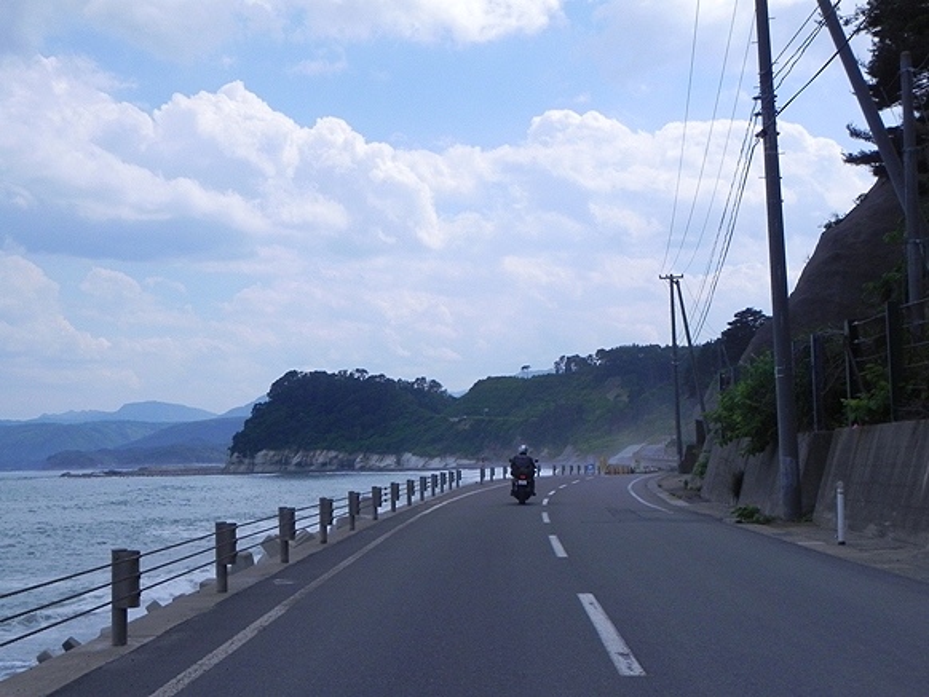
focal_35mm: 52
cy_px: 348
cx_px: 464
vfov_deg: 28.1
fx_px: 1396
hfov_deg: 36.8
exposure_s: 1/795
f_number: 8
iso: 160
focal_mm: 9.2
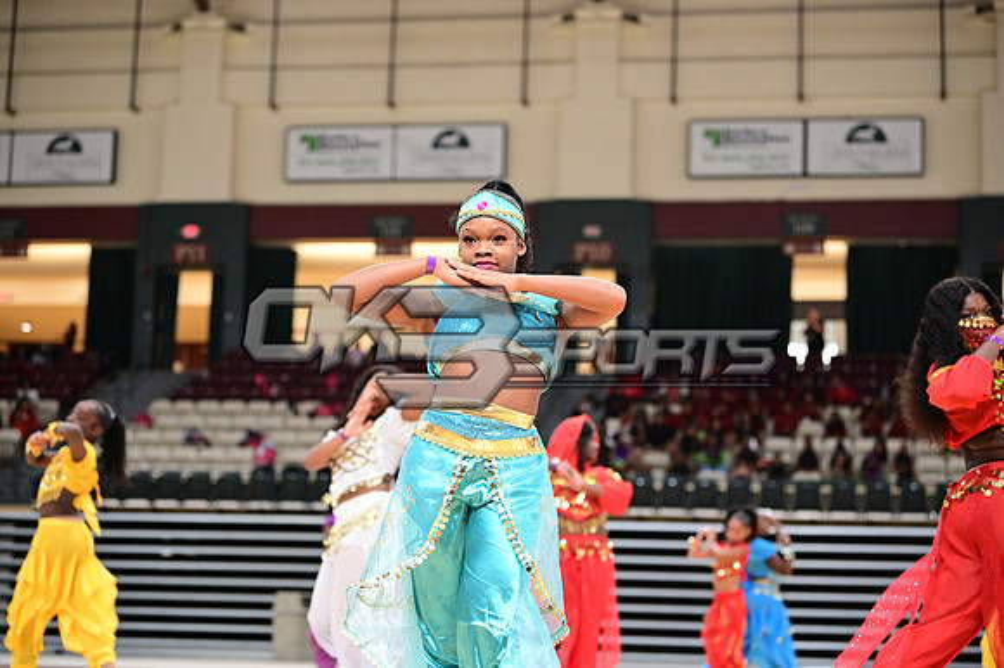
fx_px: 1951
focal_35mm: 70
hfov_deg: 28.9
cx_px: 502
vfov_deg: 19.4
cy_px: 334
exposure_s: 1/1000
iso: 6400
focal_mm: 70
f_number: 3.2
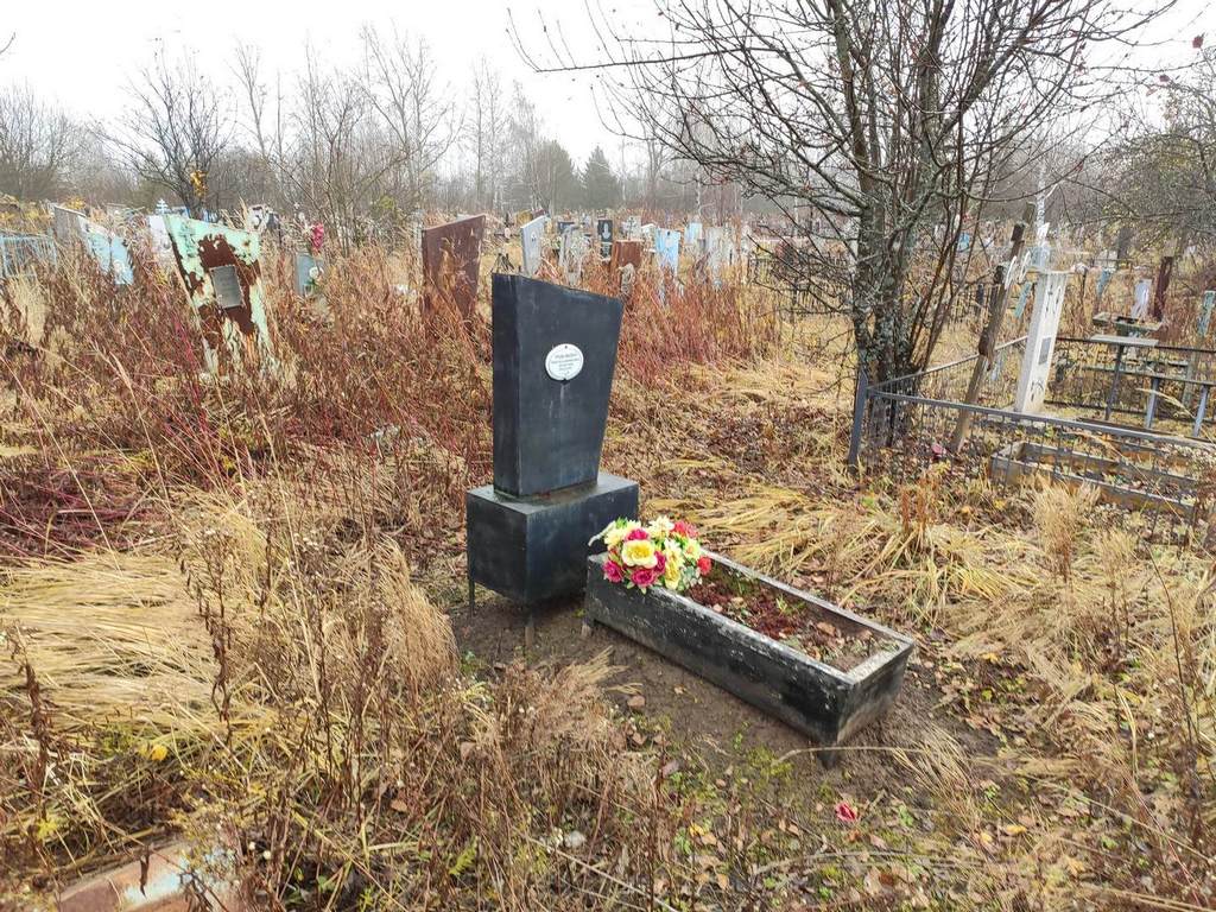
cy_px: 456
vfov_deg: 53.1
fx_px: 913
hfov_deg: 67.3
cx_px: 608
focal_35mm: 26
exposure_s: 1/204
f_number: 1.75
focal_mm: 4.77
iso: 112
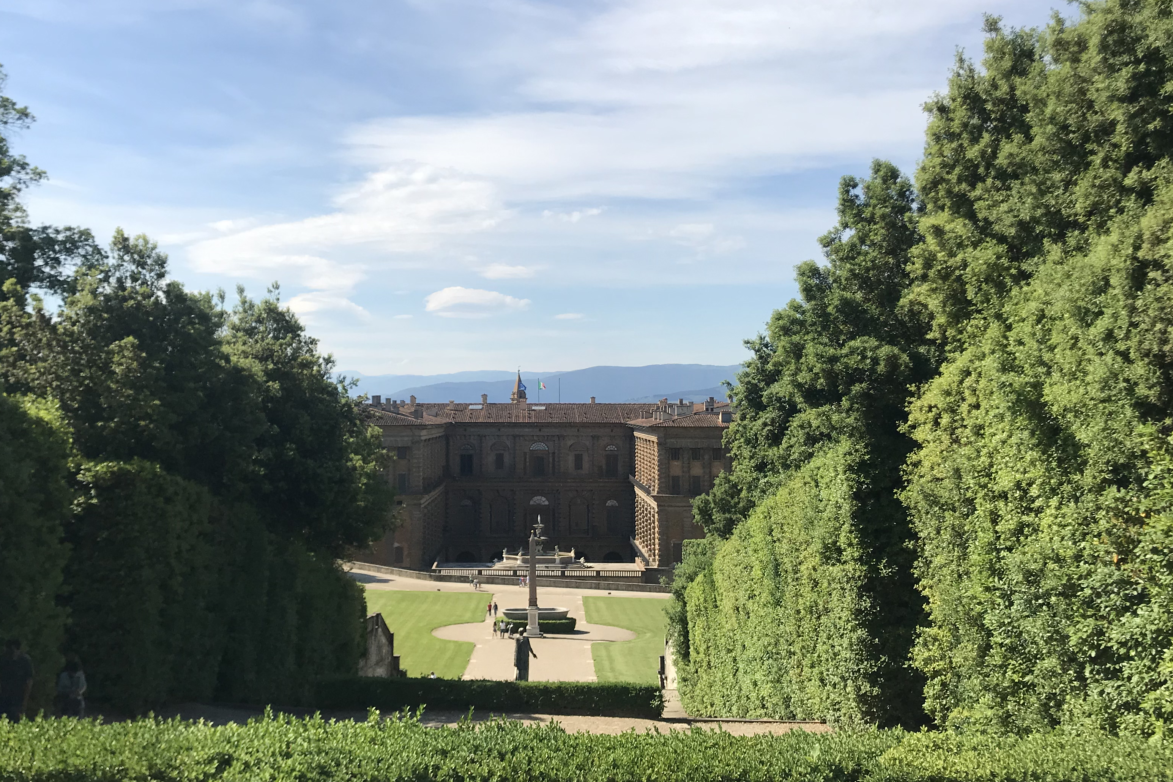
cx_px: 512
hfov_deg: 50.6
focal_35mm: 38
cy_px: 341
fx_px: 1238
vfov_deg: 35.0
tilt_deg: +3.3
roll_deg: -1.1
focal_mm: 3.99
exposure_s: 1/2660
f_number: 1.8
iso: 20
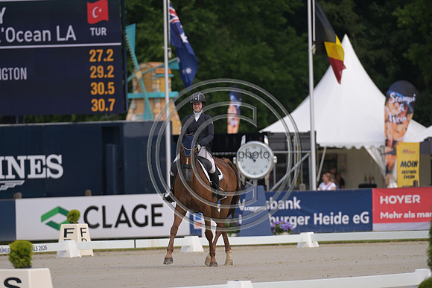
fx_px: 4801
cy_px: 144
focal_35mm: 400
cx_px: 216
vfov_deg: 3.4
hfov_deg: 5.2
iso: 250
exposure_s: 1/1250
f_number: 5
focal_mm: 400
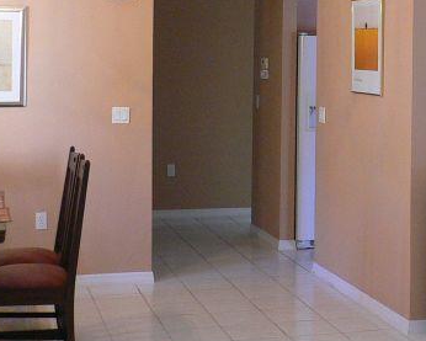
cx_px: 339
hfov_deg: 23.8
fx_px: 996
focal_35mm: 79
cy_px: 52
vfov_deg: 19.2
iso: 200
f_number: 2.8
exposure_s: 1/15
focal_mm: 5.8
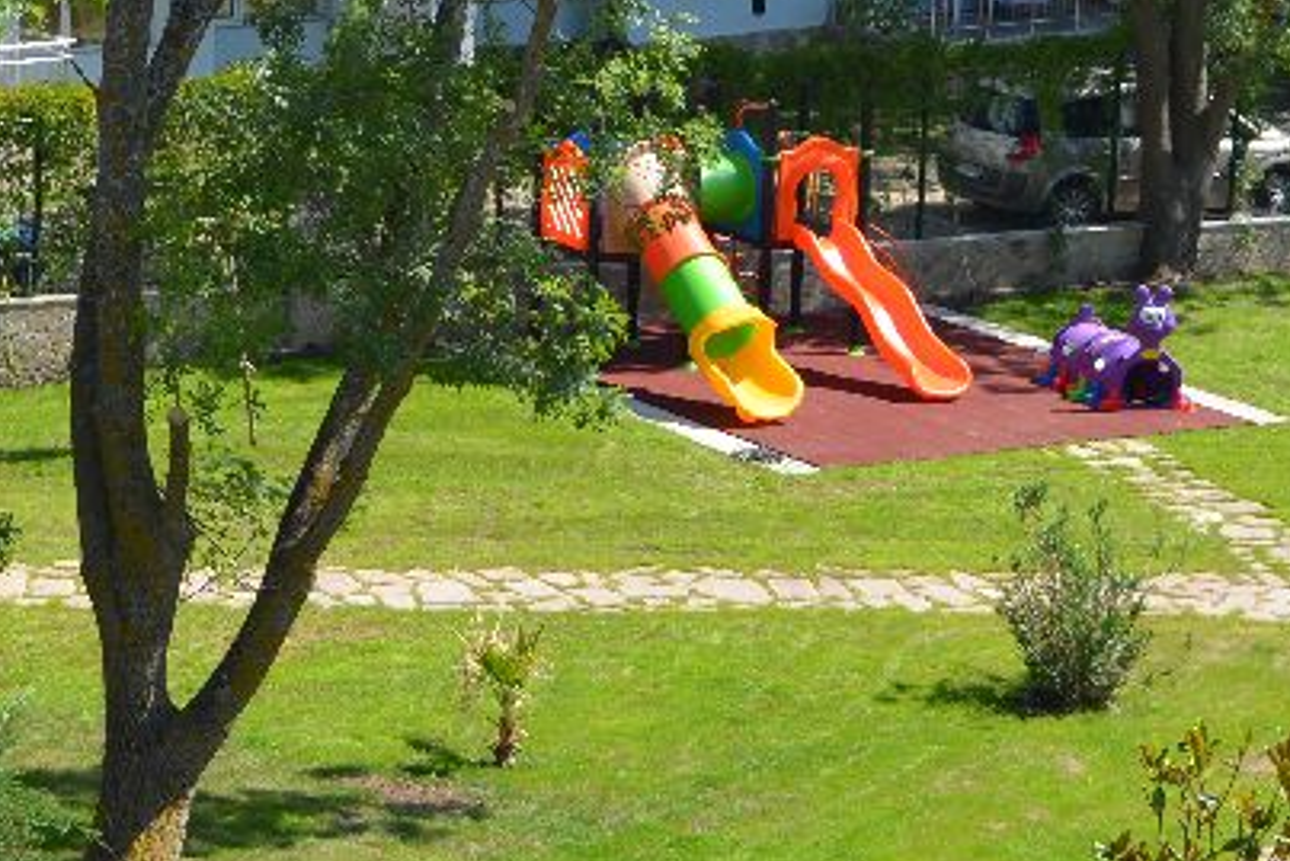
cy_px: 162
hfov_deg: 13.9
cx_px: 435
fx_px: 5290
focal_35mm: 148
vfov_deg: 9.3
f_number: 8
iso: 125
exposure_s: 1/250
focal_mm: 31
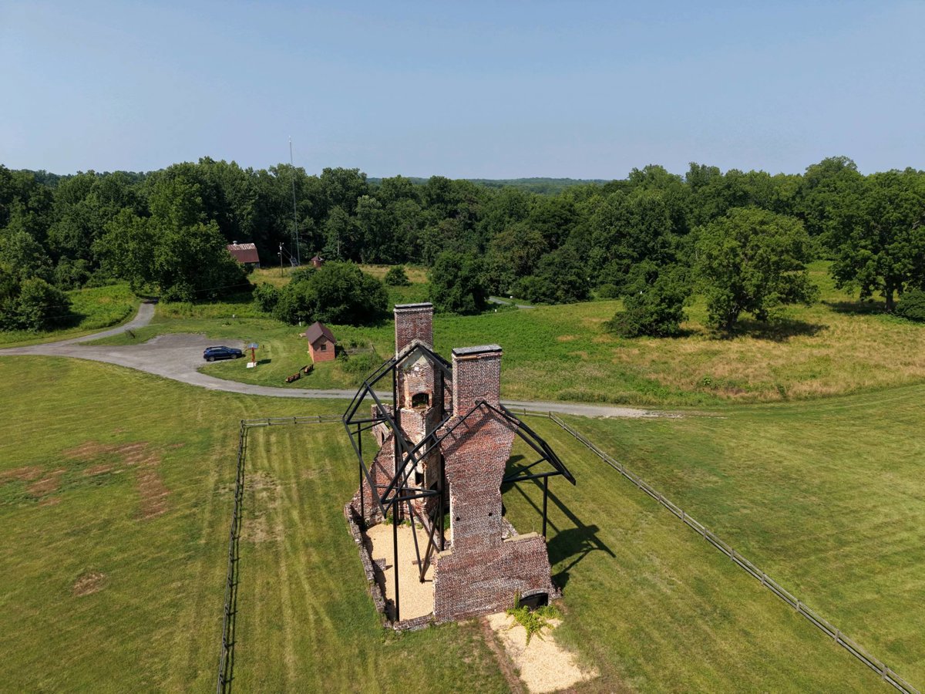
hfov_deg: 71.6
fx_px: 641
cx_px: 462
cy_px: 347
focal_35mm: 24
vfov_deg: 56.8
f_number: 1.8
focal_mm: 8.67
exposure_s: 1/3200
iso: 120
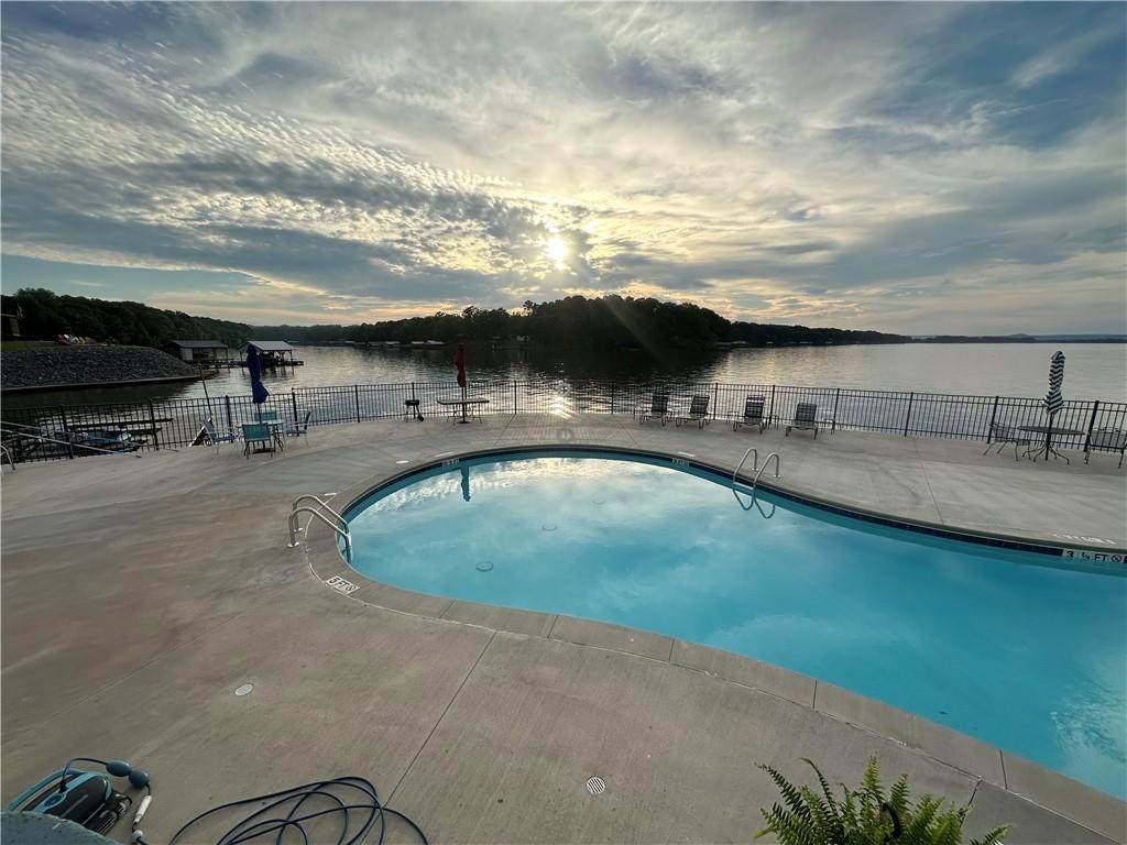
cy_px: 422
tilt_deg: -10.8
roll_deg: -0.9
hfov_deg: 102.1
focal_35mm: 14
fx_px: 456
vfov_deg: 85.7
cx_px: 564
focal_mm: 2.22
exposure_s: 1/1595
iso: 50
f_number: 2.2
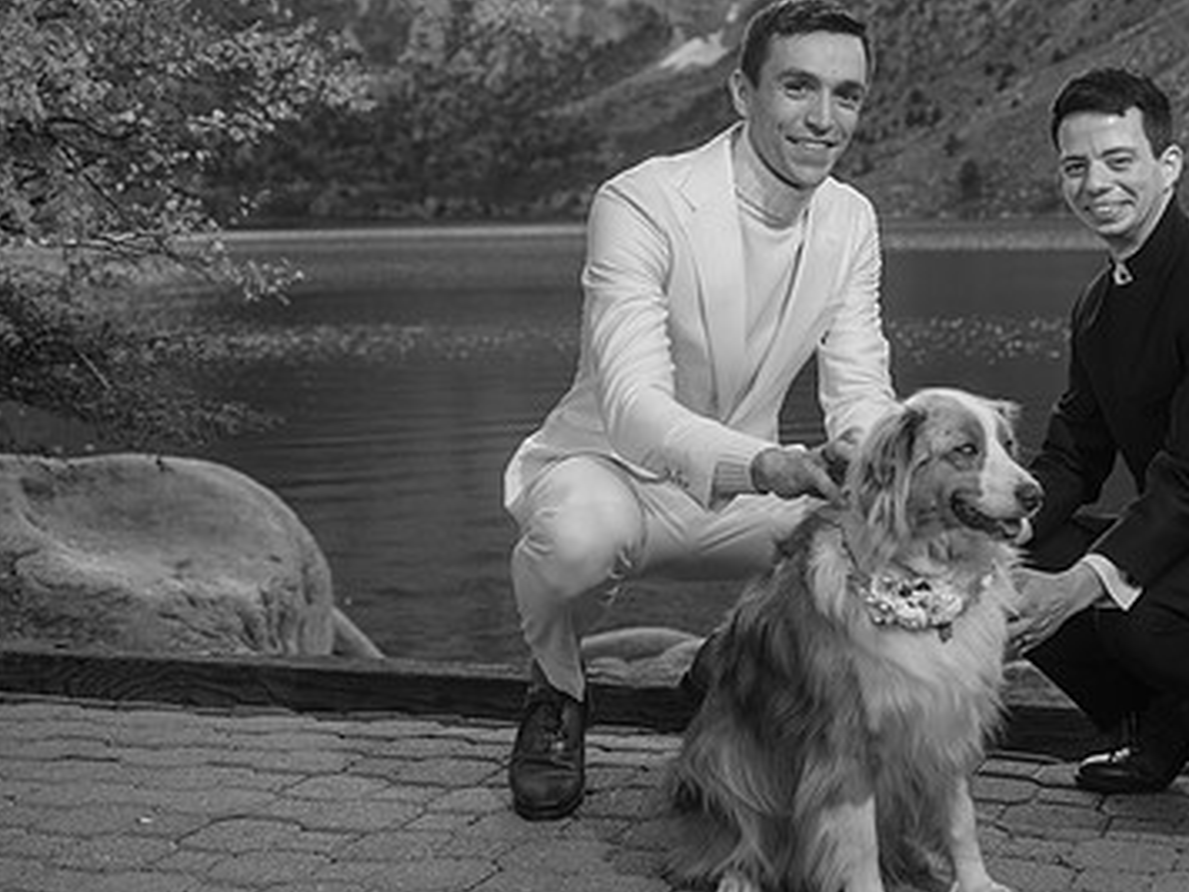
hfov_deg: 33.0
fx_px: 1958
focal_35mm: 57
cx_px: 912
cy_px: 289
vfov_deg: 25.5
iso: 400
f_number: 4
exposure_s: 1/125
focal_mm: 42.5
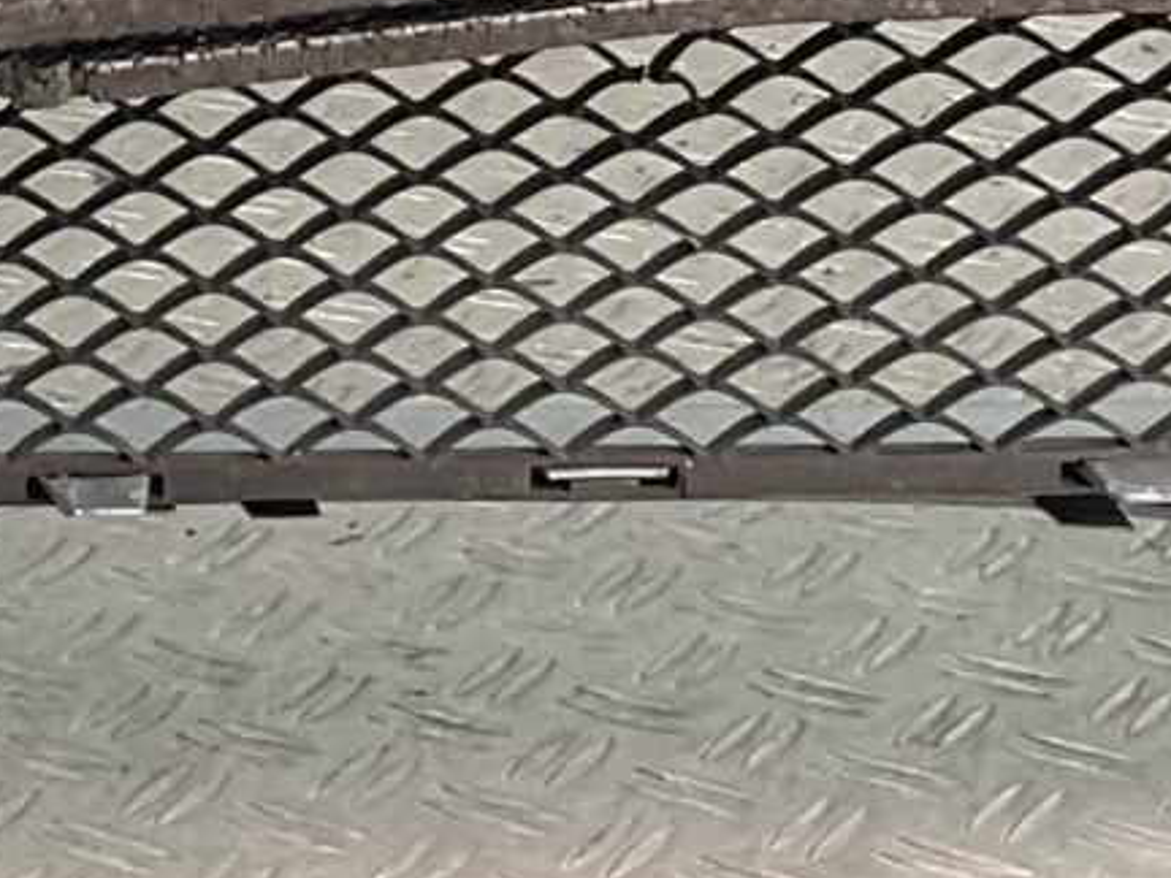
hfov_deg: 11.1
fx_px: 5818
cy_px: -173
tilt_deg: -18.1
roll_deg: +2.2
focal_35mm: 172
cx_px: -583
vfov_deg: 8.5
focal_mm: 3
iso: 20
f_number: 1.8
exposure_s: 1/120
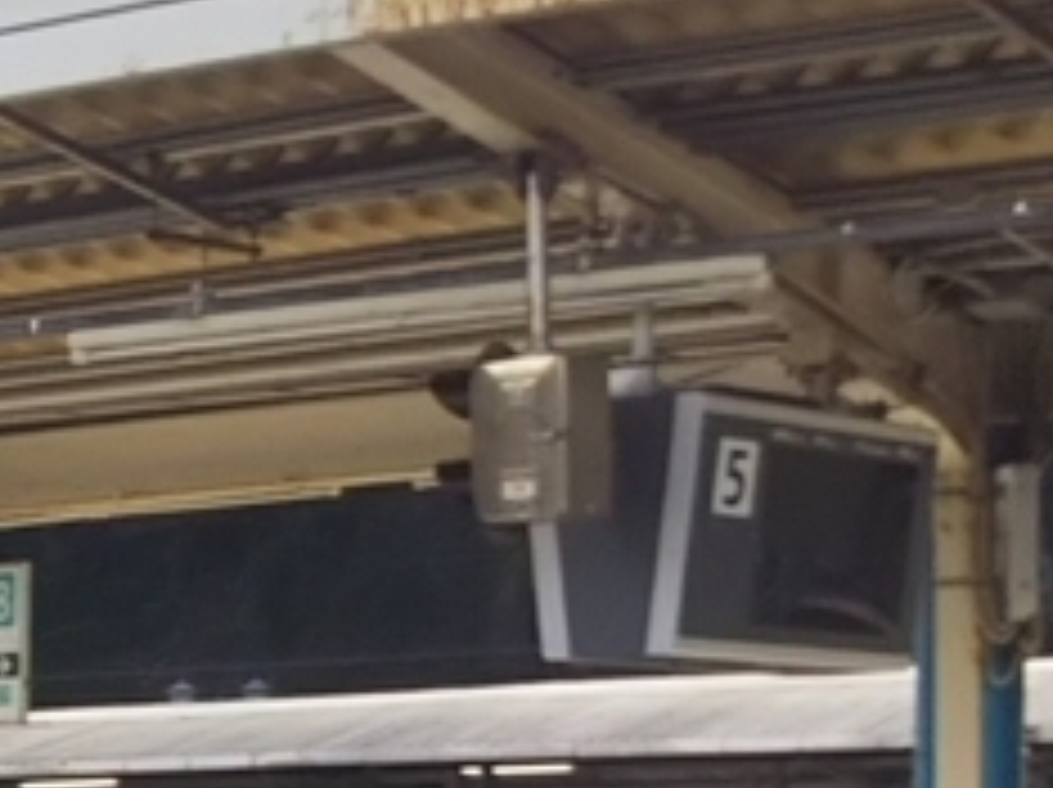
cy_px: 1225
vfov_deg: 9.3
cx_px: -891
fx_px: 4680
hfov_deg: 11.8
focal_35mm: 154
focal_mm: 4
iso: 20
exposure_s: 1/468
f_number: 2.2
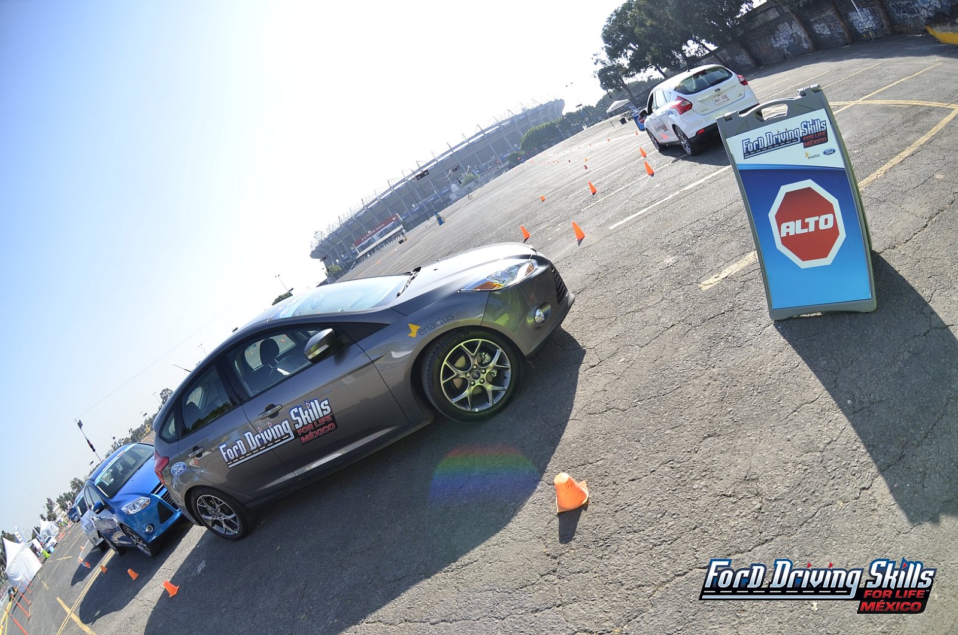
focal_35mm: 16
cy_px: 318
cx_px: 479
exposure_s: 1/640
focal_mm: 10.5
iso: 250
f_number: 5.6
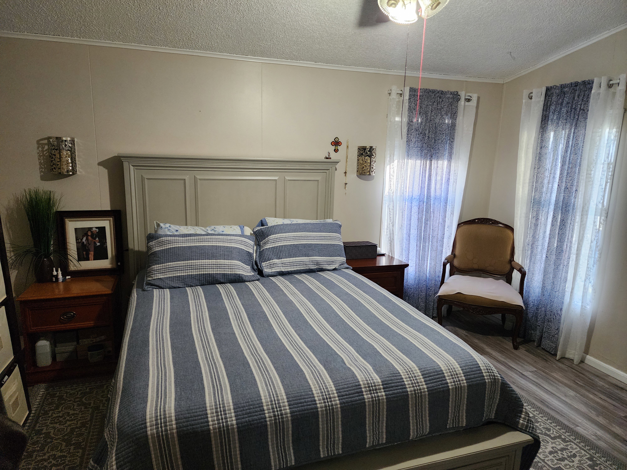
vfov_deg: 58.9
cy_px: 235
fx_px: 417
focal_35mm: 23
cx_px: 314
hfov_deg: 73.9
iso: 500
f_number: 1.8
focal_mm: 6.4
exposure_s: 1/120
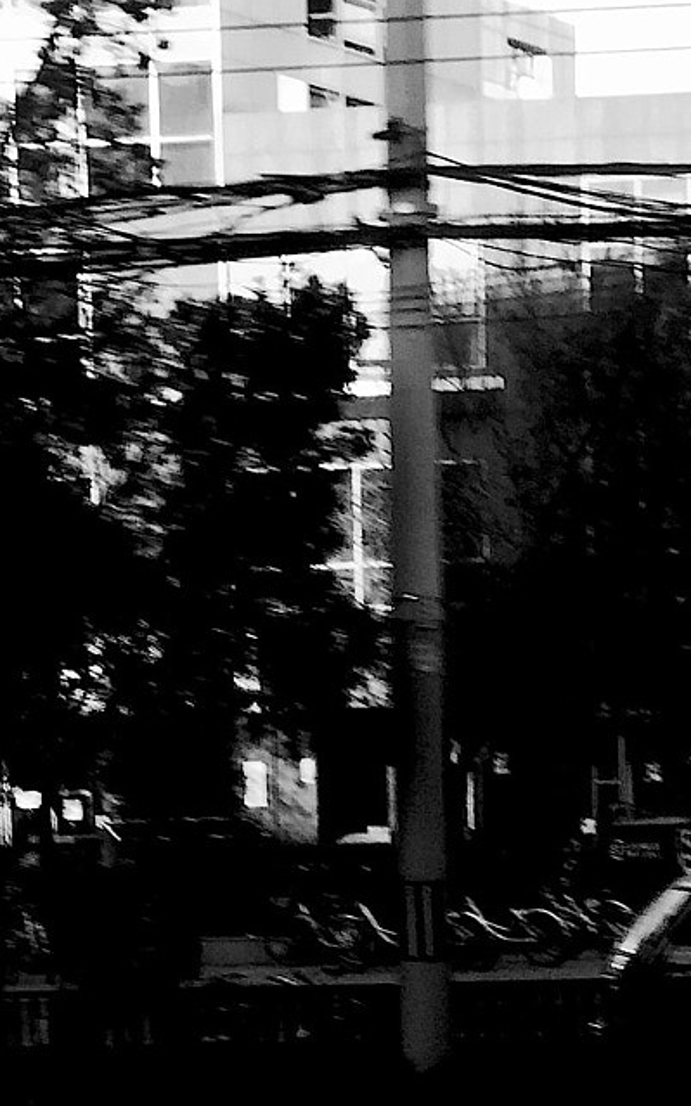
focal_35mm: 77
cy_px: 1000
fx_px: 2322
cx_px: -196
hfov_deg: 16.1
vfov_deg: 25.9
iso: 32
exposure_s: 1/218
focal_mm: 4.15
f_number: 2.2
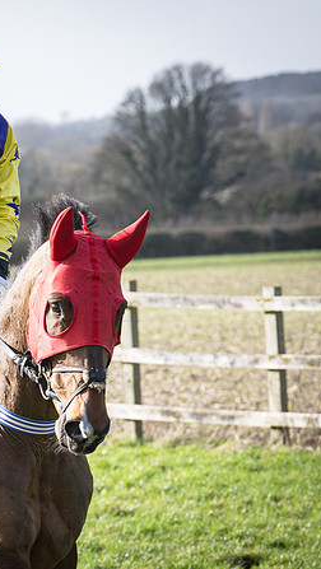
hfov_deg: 3.9
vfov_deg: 7.0
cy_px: 261
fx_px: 4683
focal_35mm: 310
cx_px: 151
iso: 400
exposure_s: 1/1000
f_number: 5
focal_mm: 105
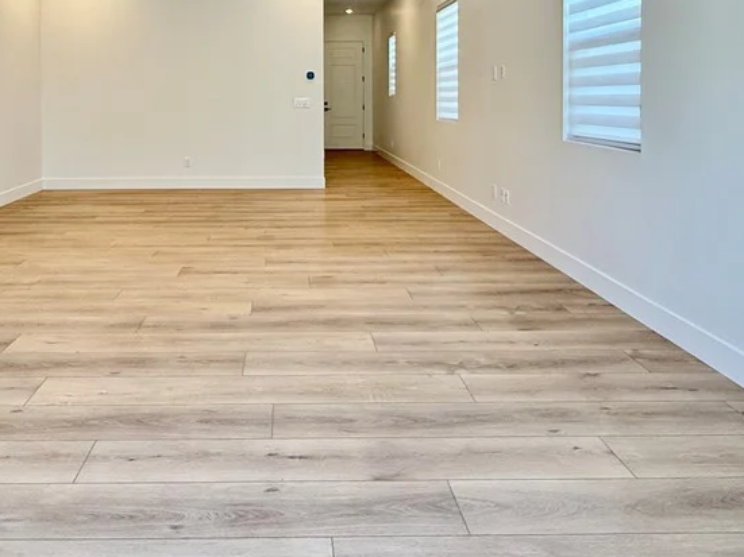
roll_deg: -0.1
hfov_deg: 66.6
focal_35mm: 26
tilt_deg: -0.9
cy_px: 111
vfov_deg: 49.9
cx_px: 296
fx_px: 559
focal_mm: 2.22
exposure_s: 1/120
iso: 250
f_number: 2.2
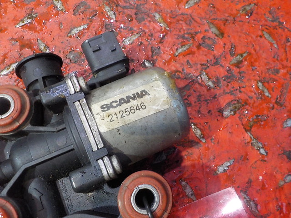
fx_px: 252
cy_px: 109
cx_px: 146
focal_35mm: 30
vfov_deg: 46.8
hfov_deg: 60.0
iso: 400
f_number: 3.3
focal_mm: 4.1
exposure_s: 1/13
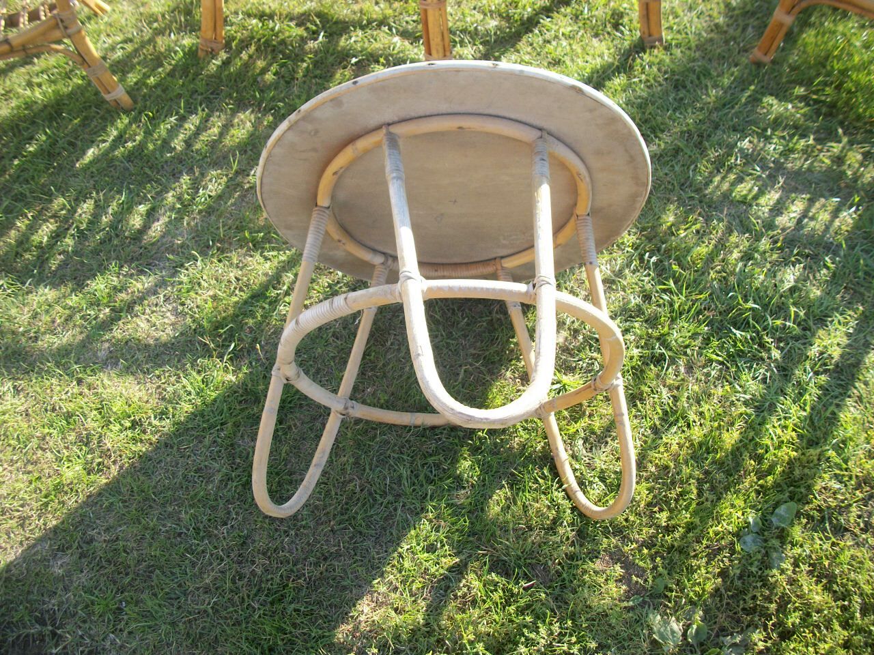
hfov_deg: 56.8
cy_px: 328
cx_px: 437
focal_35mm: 32
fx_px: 808
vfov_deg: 44.2
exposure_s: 1/250
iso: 80
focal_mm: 5.7
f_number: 2.9
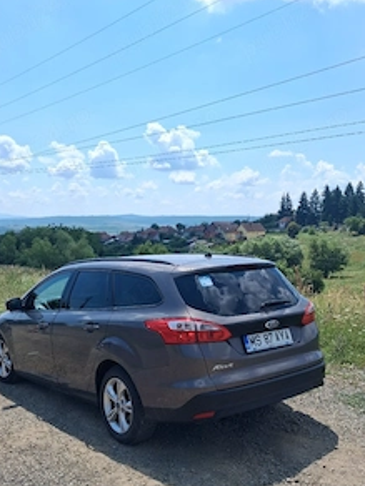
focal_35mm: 37
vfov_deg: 49.7
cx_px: 198
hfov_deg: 38.6
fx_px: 520
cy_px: 298
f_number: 1.8
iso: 25
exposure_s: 1/833
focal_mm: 4
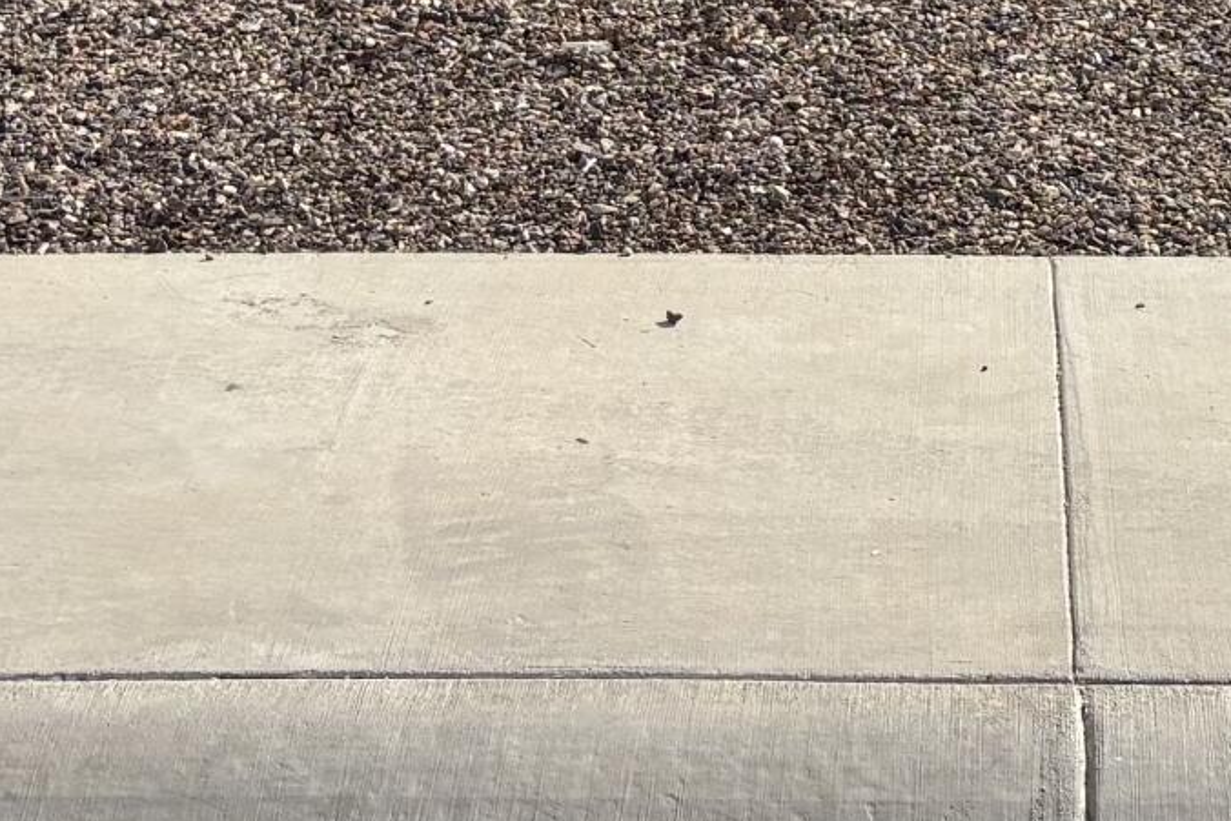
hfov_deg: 16.9
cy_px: -896
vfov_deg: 10.4
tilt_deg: -0.7
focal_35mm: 120
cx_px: 1038
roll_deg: -1.5
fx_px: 4104
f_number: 1.6
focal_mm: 5.96
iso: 50
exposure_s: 1/6329
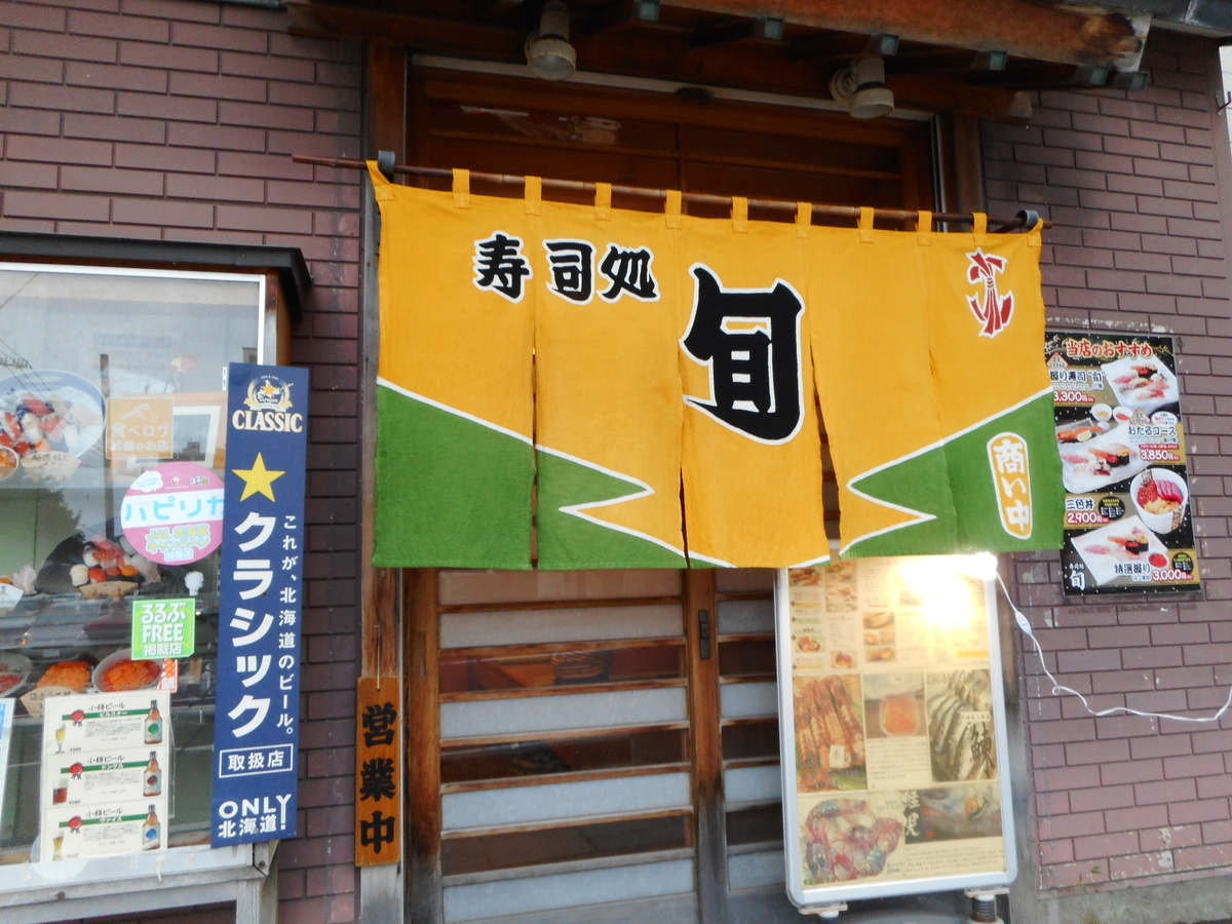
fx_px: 890
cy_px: 462
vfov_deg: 54.9
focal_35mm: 25
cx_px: 616
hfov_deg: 69.4
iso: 160
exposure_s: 1/30
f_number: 3.7
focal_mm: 4.5
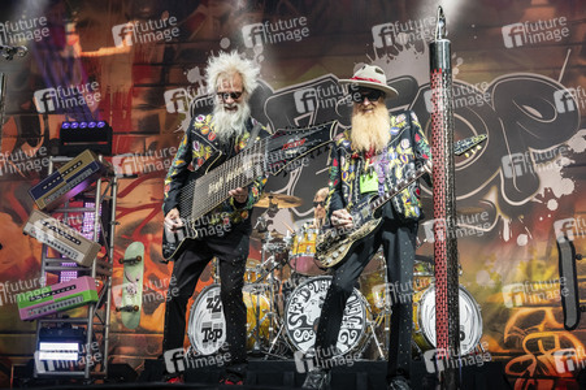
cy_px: 195
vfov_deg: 32.6
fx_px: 667
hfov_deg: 47.4
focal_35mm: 41
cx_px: 293
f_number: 9
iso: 1250
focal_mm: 41
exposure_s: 1/250
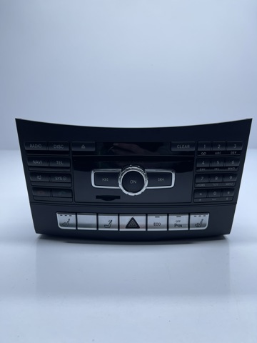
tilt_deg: -13.8
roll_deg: +0.4
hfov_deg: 54.9
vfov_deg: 69.4
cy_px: 172
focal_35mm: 25
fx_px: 247
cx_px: 128
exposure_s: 1/855
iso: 32
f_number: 1.6
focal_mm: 5.1
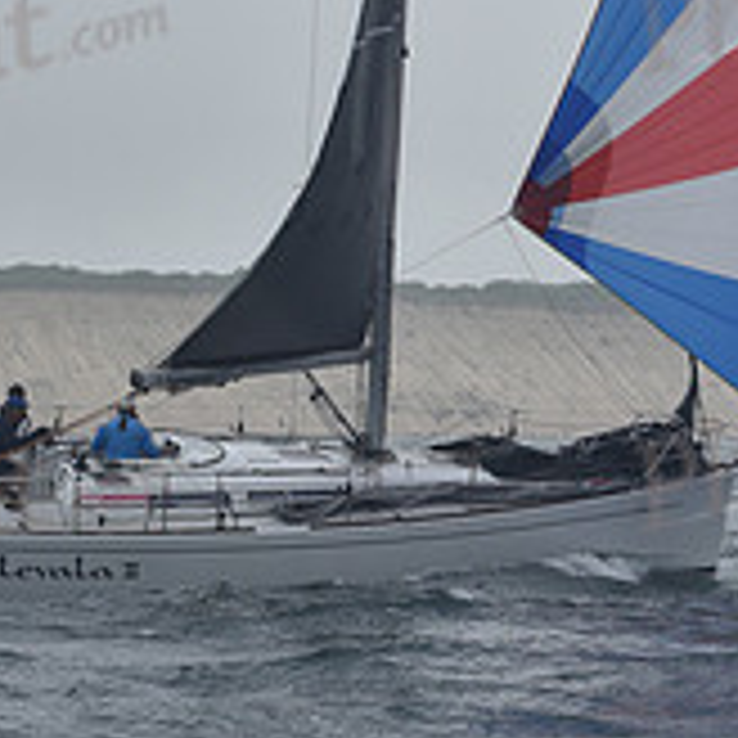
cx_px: 403
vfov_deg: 8.2
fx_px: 5065
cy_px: -212
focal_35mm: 210
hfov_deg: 8.3
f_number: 13
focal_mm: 70
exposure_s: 1/800
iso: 250
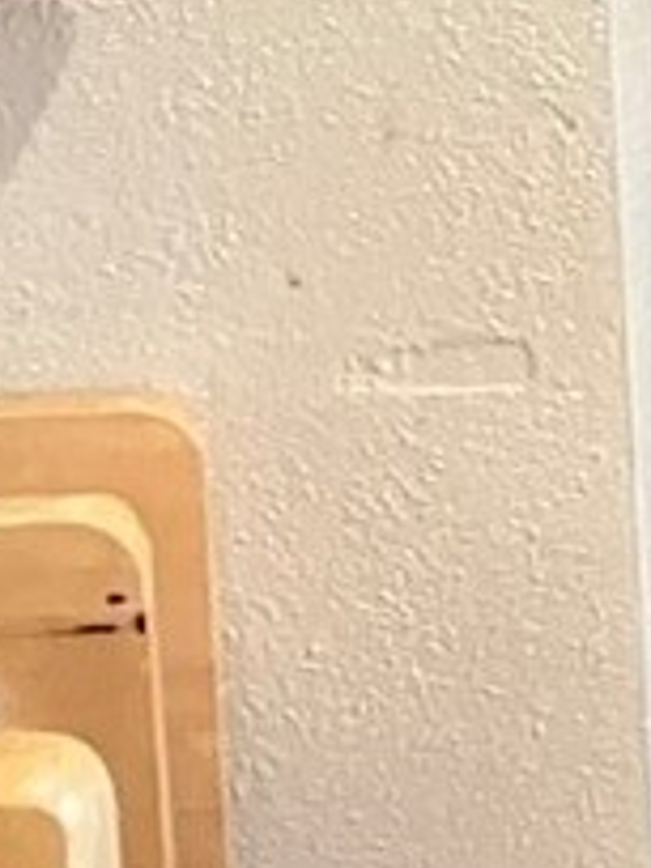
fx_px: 4965
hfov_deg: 6.7
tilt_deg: -17.6
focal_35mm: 198
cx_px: 2098
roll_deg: -0.2
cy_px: -672
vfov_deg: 9.5
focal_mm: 3.99
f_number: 1.8
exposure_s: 1/30
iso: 500
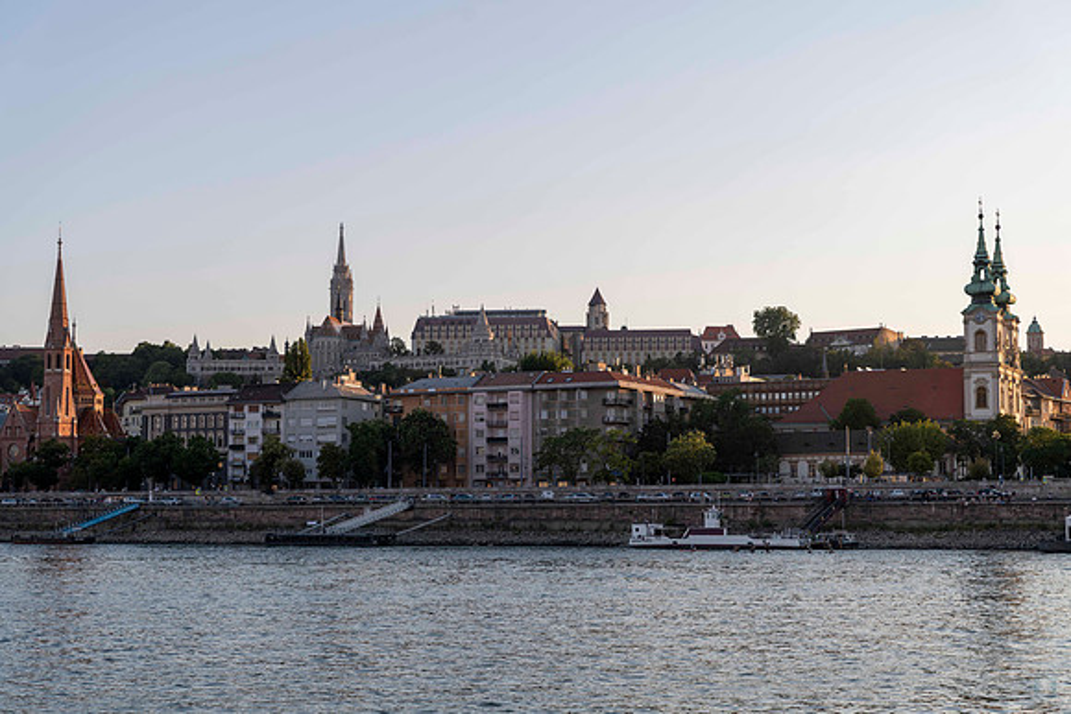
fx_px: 1802
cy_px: 357
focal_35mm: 61
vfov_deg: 22.4
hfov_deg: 33.1
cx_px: 536
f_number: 5
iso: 64
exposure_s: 1/320
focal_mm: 58
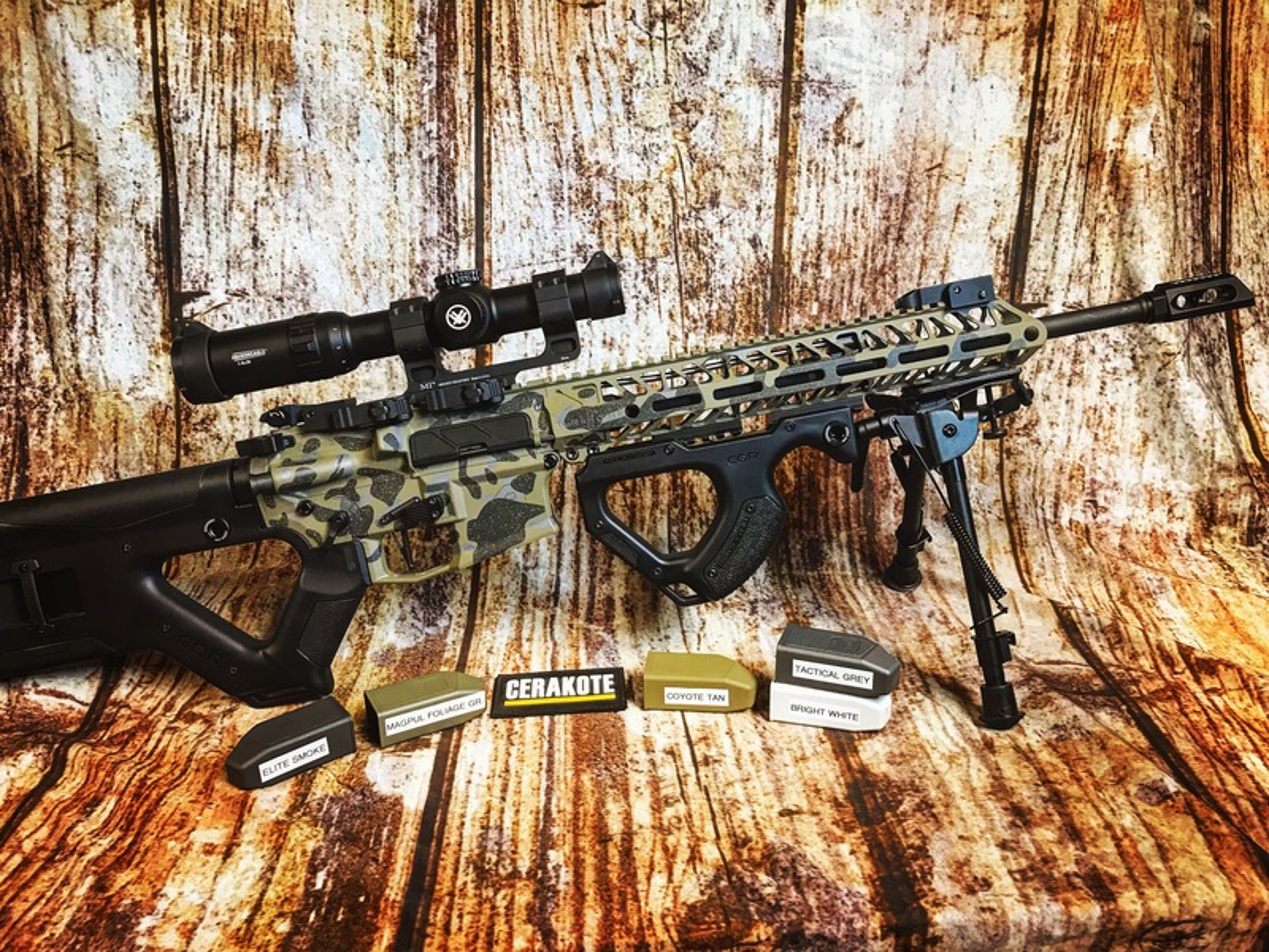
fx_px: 1026
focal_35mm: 28
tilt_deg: -19.4
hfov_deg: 63.4
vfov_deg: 49.7
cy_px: 476
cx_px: 634
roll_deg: +0.2
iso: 40
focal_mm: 3.99
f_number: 1.8
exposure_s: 1/24
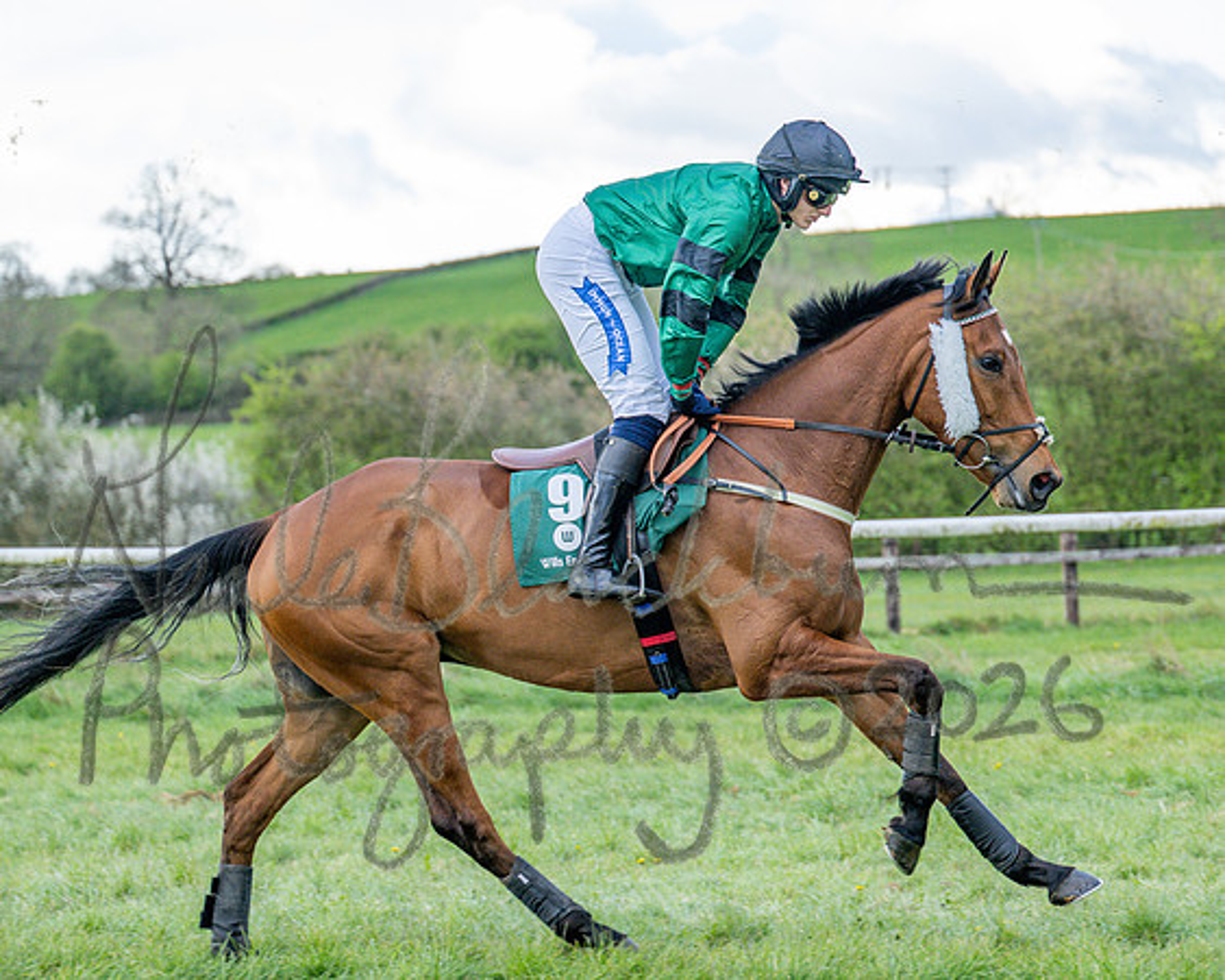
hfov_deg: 16.3
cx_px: 617
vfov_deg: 13.0
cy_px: 490
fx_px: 4288
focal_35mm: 118
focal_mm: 70
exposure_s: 1/1000
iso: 400
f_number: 2.8
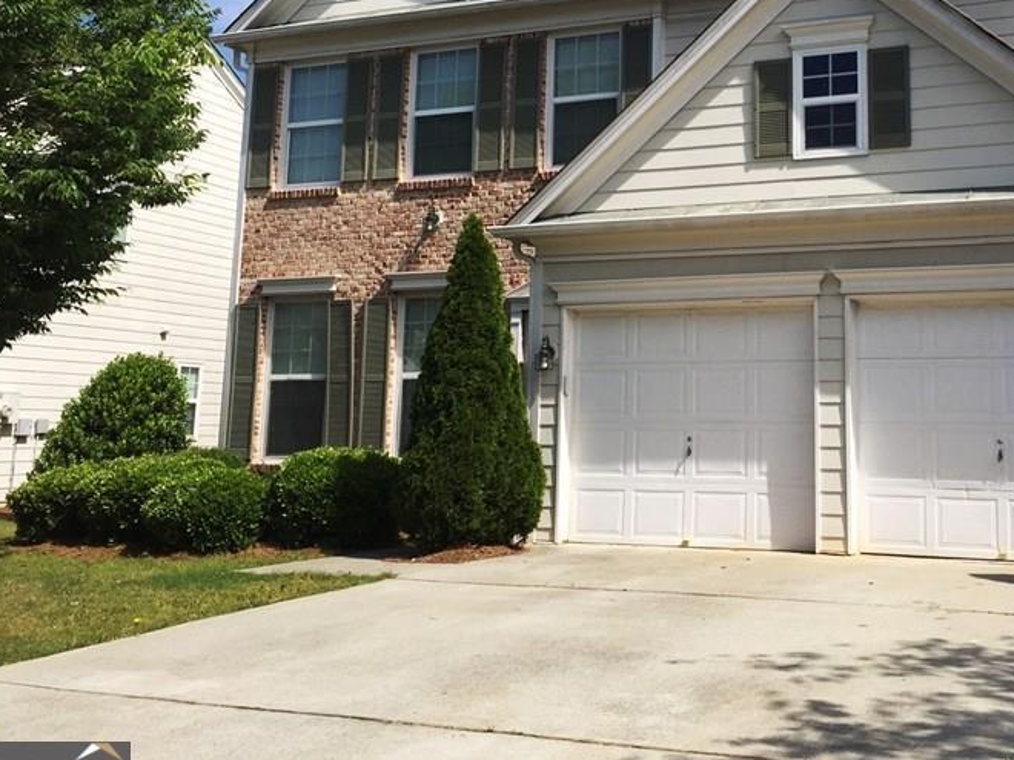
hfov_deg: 41.0
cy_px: 210
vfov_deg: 31.7
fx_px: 1318
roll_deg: -1.8
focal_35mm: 45
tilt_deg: +10.9
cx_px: 742
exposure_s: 1/2198
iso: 32
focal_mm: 4.15
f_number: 2.2
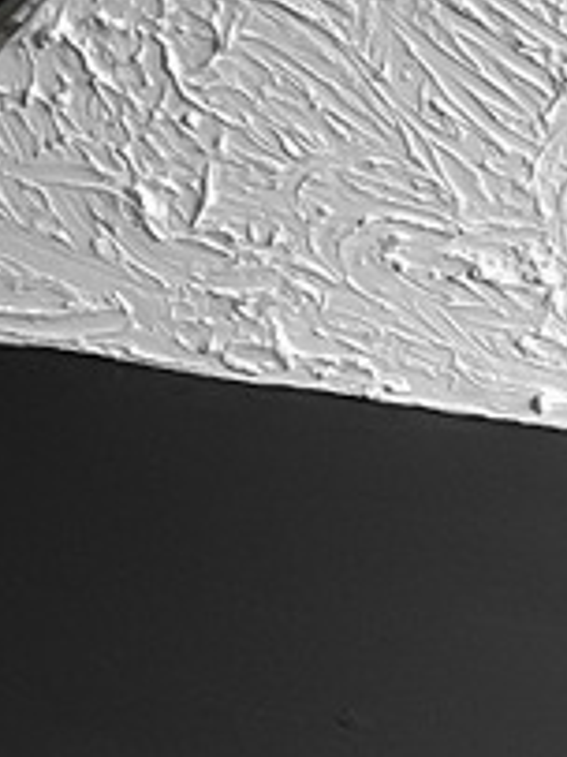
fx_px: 5007
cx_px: -1194
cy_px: -254
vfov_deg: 8.5
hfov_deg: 6.0
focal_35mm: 229
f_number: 1.8
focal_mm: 3
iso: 64
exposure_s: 1/120
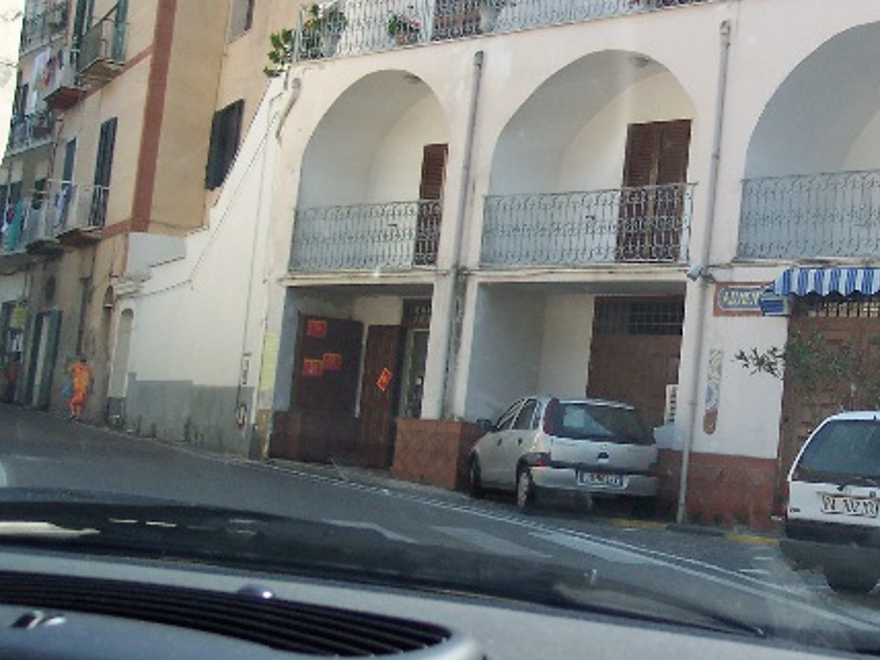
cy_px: 280
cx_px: 763
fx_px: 1805
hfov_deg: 26.6
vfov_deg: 20.7
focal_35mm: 71
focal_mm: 8
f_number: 2.8
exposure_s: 1/700
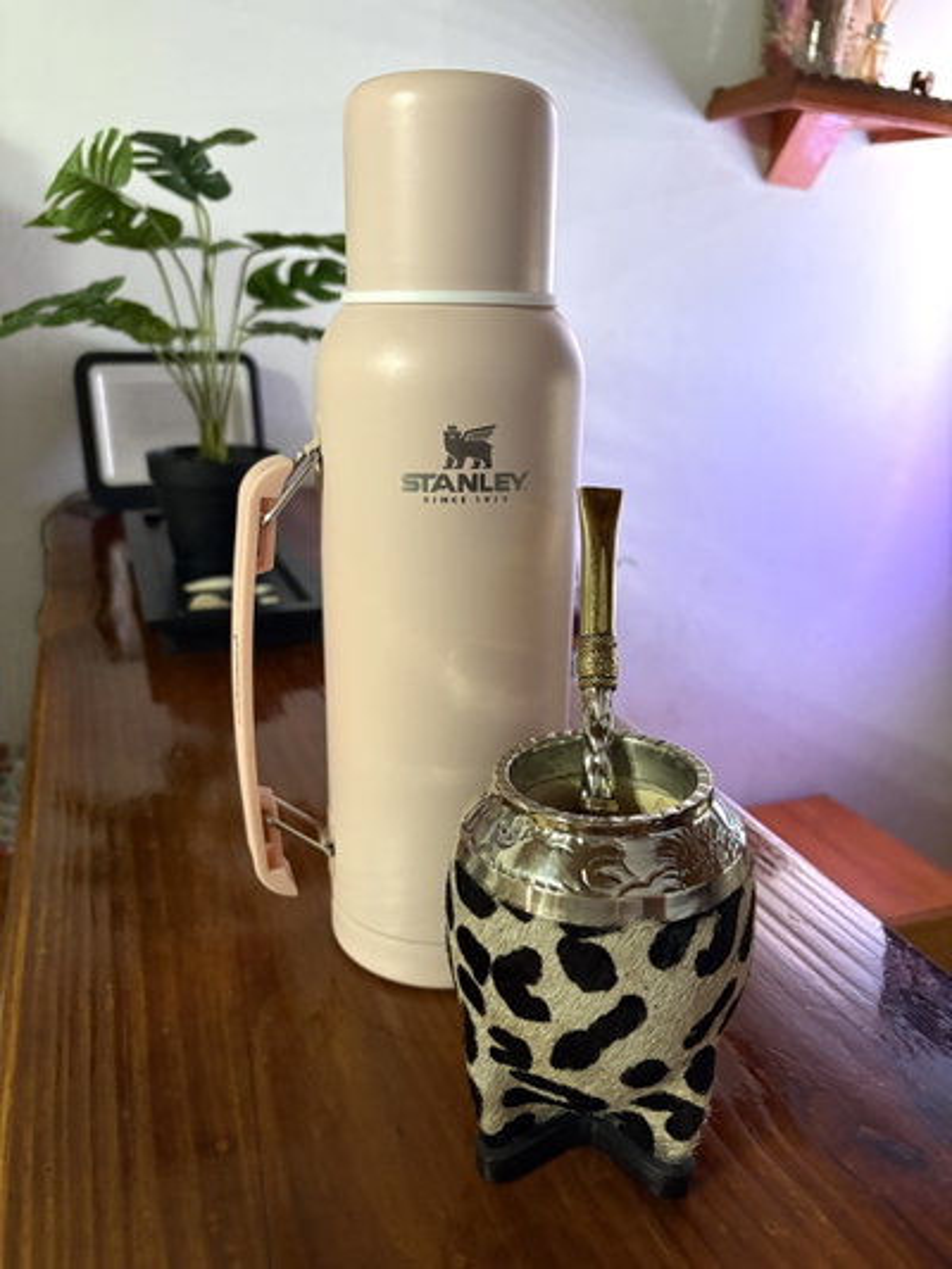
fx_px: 953
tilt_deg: -17.5
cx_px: 476
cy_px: 634
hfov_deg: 53.1
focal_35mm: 26
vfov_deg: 67.3
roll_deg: -3.9
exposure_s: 1/33
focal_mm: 5.96
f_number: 1.6
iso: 400
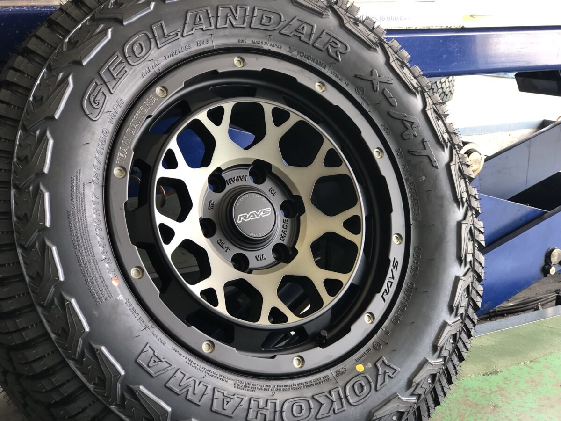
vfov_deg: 25.7
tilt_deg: -15.5
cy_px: 210
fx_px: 924
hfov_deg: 33.8
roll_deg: -1.5
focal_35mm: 57
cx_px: 280
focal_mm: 6.6
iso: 100
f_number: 2.8
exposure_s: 1/30
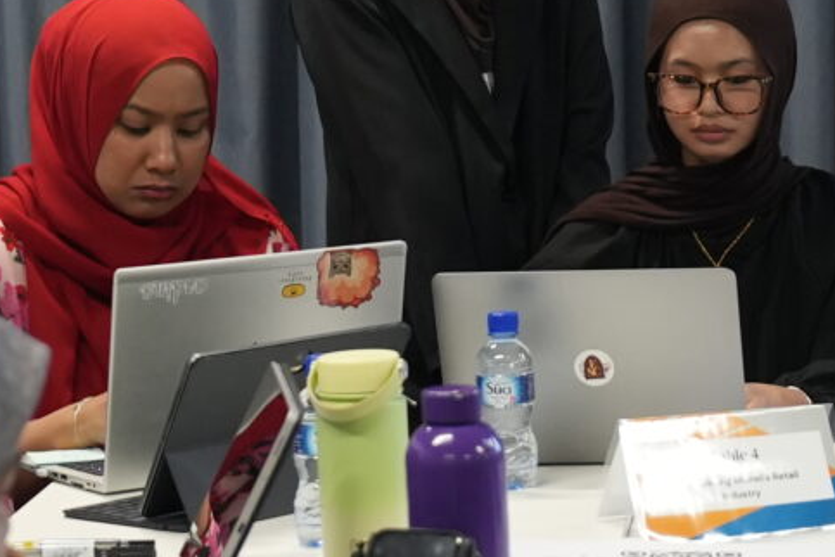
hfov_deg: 12.8
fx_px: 3688
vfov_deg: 8.6
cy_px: 124
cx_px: 778
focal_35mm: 159
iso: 1600
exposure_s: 1/60
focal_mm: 30
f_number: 2.8
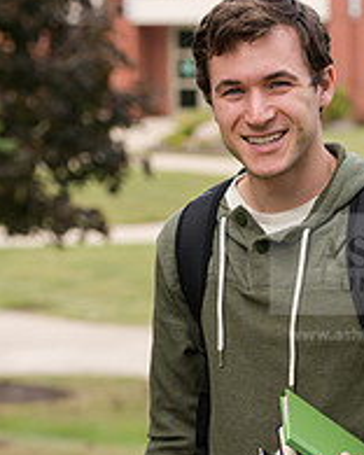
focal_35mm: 217
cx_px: 233
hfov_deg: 7.1
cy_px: 359
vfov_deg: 8.9
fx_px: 2922
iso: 250
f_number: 5.6
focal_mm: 100
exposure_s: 1/400
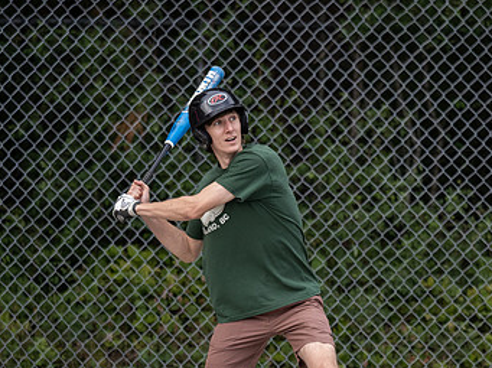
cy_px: 252
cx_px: 307
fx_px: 7255
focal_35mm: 511
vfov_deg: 2.9
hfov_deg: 3.9
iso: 800
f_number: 2.8
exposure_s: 1/1600
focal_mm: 150
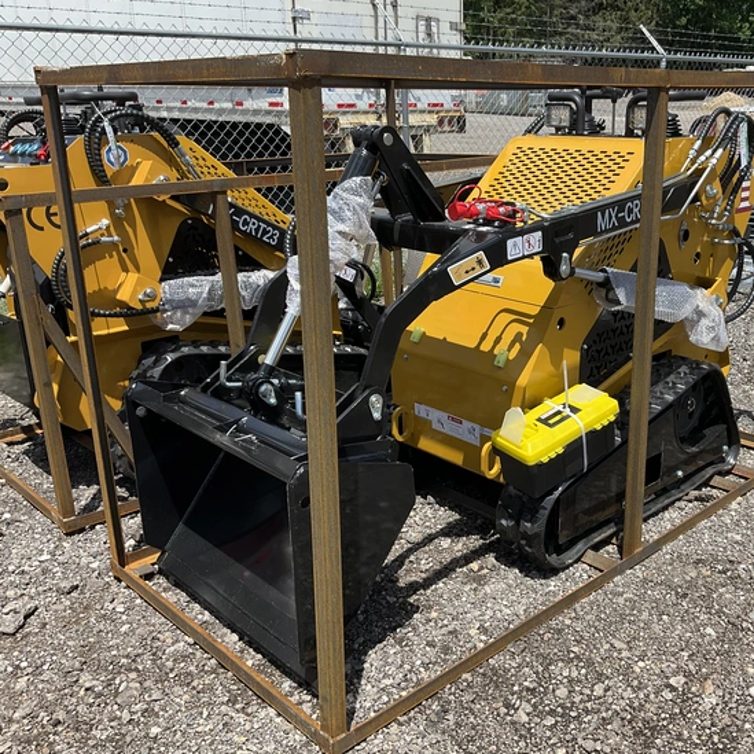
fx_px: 863
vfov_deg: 47.2
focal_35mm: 35
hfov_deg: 46.6
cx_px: 488
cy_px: 382
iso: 25
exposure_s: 1/1377
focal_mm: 3
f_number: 1.8
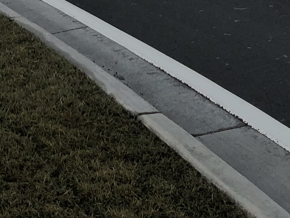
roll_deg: +0.7
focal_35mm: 118
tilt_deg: +2.9
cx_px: 28
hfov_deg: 16.5
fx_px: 989
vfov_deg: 11.3
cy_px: -226
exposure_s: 1/120
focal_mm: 3.99
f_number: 1.8
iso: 32
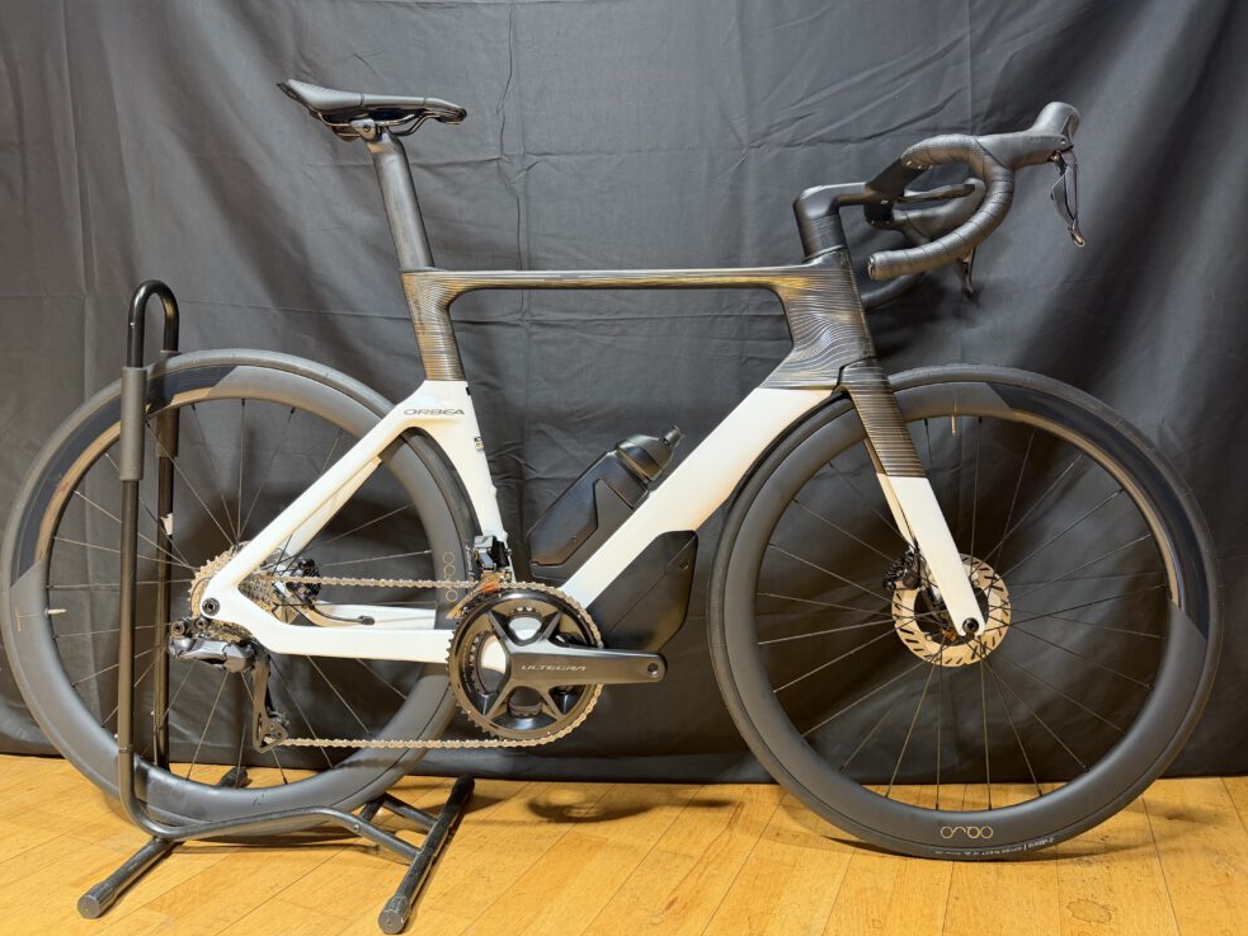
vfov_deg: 54.9
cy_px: 479
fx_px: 901
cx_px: 627
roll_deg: -0.6
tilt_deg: -5.7
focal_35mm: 25
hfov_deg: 69.4
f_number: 1.78
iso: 160
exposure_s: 1/50
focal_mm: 6.76
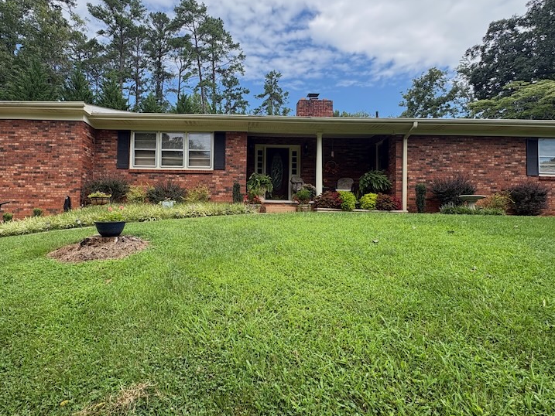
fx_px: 321
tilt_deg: +2.2
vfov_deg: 66.0
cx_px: 235
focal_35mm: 20
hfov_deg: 81.2
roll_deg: -0.3
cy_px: 205
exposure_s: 1/556
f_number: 2.2
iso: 40
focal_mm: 2.22
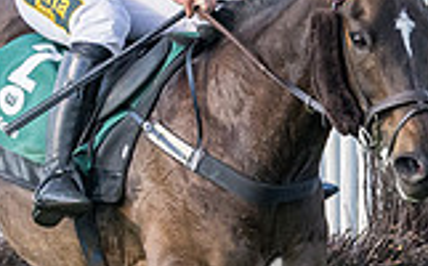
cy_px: 227
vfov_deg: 2.2
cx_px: 325
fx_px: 7080
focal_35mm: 608
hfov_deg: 3.5
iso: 800
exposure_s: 1/3200
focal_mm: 70
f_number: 4
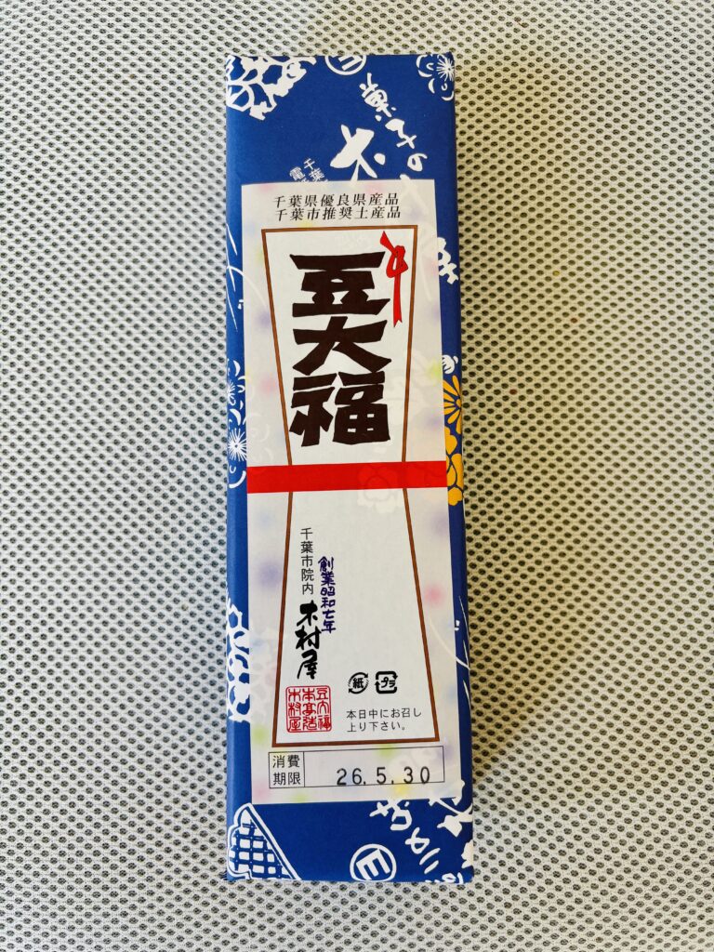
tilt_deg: -84.1
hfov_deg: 53.1
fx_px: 715
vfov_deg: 67.3
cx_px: 357
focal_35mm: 26
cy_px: 476
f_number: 1.6
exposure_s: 1/121
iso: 125
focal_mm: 5.96
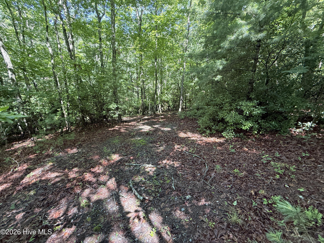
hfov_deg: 102.1
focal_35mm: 14
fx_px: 131
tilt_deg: -13.5
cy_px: 122
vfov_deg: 85.7
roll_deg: -5.4
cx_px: 162
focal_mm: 2.22
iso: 200
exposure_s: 1/99
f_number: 2.2
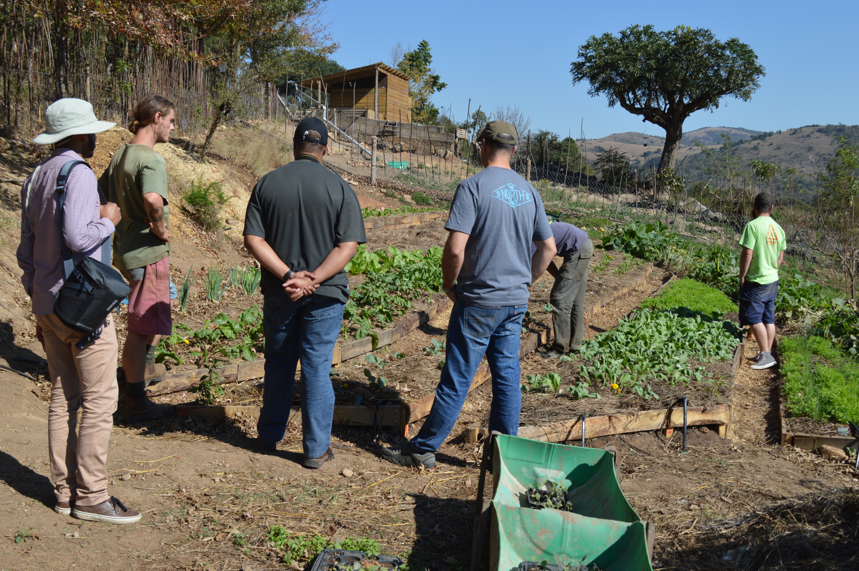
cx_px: 430
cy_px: 286
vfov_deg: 34.1
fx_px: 930
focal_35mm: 39
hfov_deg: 49.6
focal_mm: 26
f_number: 7.1
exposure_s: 1/200
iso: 100
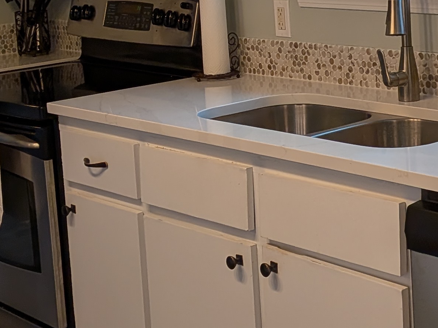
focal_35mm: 81
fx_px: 1025
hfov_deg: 24.0
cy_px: 41
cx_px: 295
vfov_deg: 18.0
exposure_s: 1/453
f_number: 1.7
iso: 31
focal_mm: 4.53
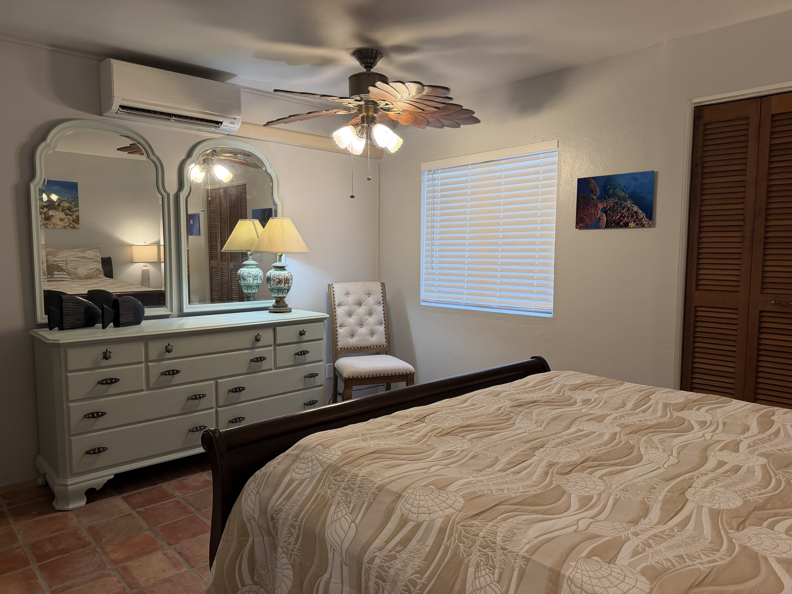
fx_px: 549
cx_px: 396
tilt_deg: -5.4
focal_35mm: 24
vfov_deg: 56.8
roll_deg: +0.5
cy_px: 297
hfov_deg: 71.6
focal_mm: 6.76
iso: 200
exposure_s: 1/120
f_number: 1.78
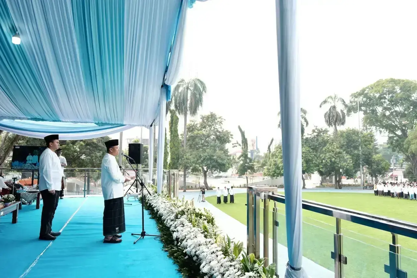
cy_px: 139
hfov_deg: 73.8
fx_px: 278
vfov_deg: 53.1
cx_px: 208
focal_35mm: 24
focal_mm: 16
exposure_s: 1/350
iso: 200
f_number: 2.8
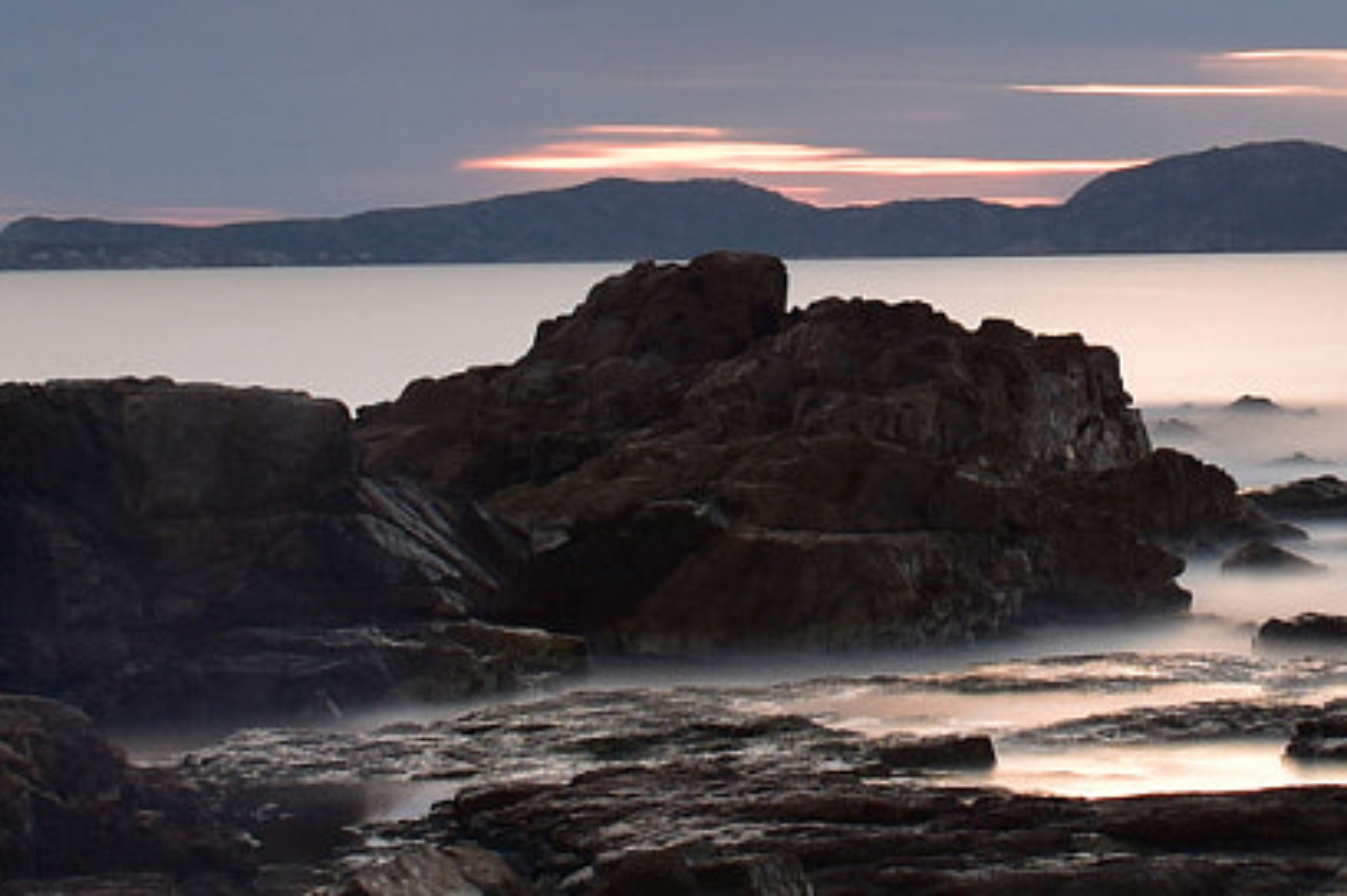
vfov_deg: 9.6
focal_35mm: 141
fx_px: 5271
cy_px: -132
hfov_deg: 14.4
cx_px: 1321
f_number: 8
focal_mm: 24
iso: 320
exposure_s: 240
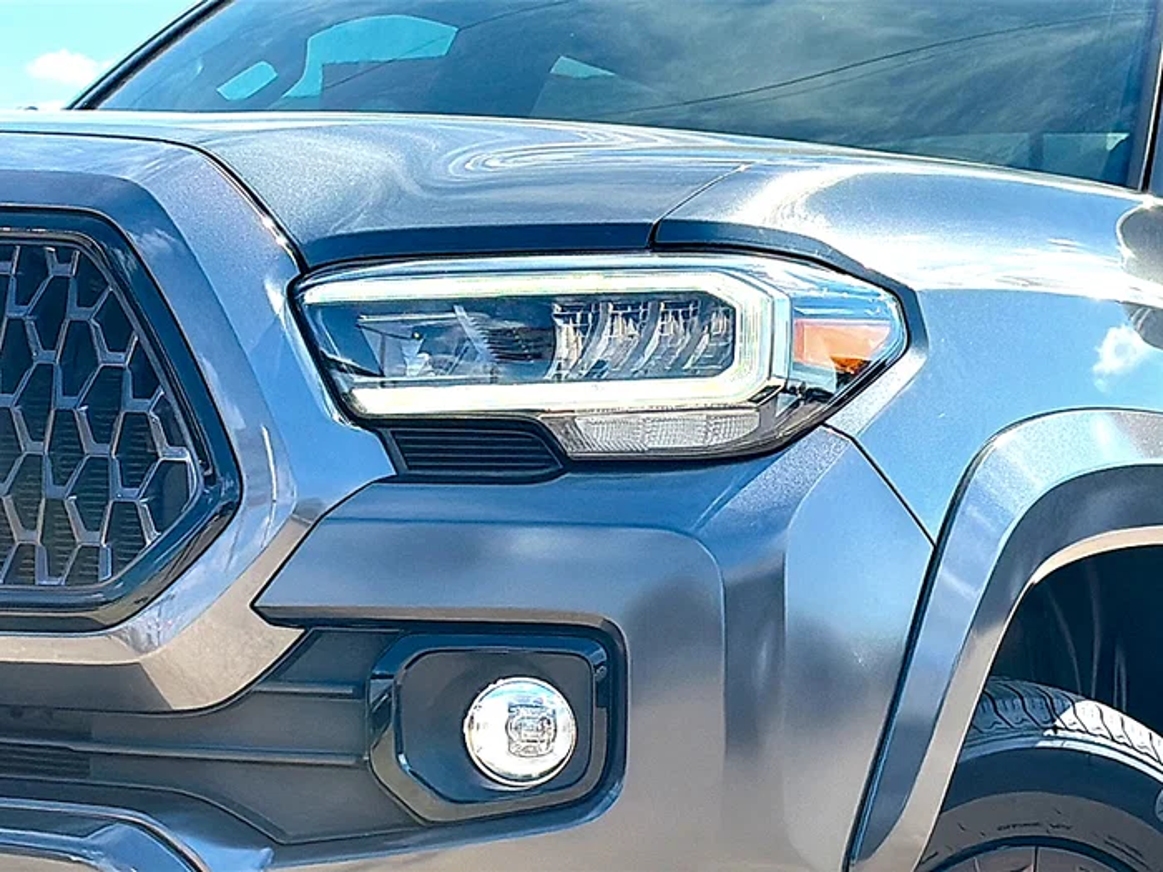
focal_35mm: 89
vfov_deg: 16.6
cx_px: 582
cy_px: 436
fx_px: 2990
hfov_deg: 22.0
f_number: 1.78
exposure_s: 1/3906
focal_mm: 6.86
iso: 80
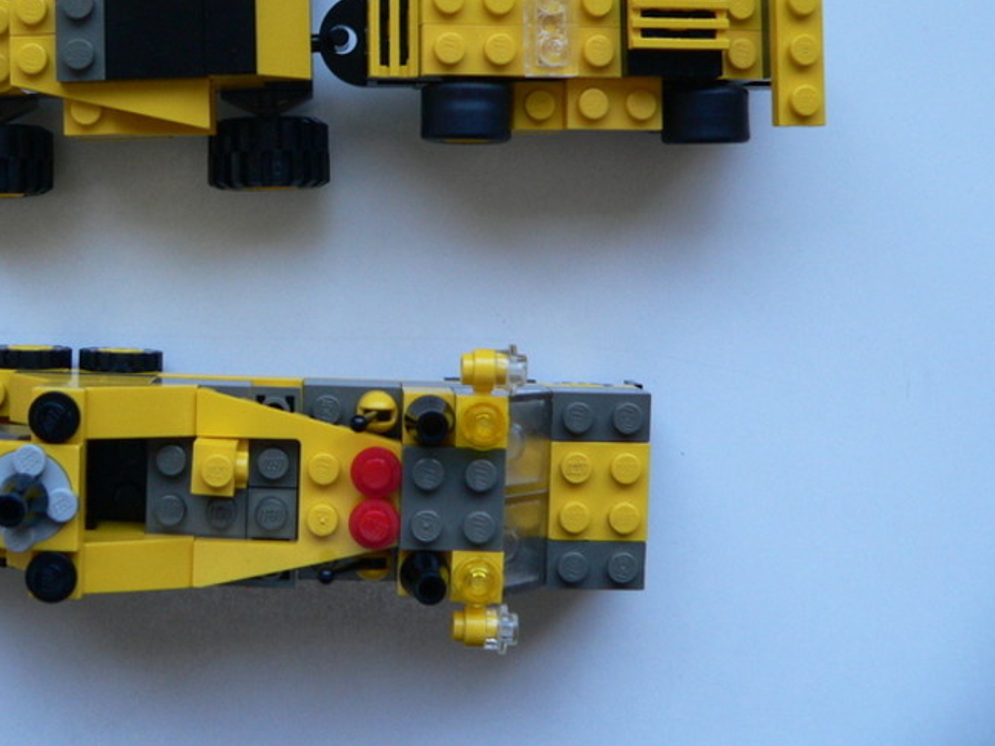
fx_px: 1437
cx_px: 319
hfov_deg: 37.7
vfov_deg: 28.9
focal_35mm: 50
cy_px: 242
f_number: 2.8
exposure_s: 1/60
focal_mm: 6
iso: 200
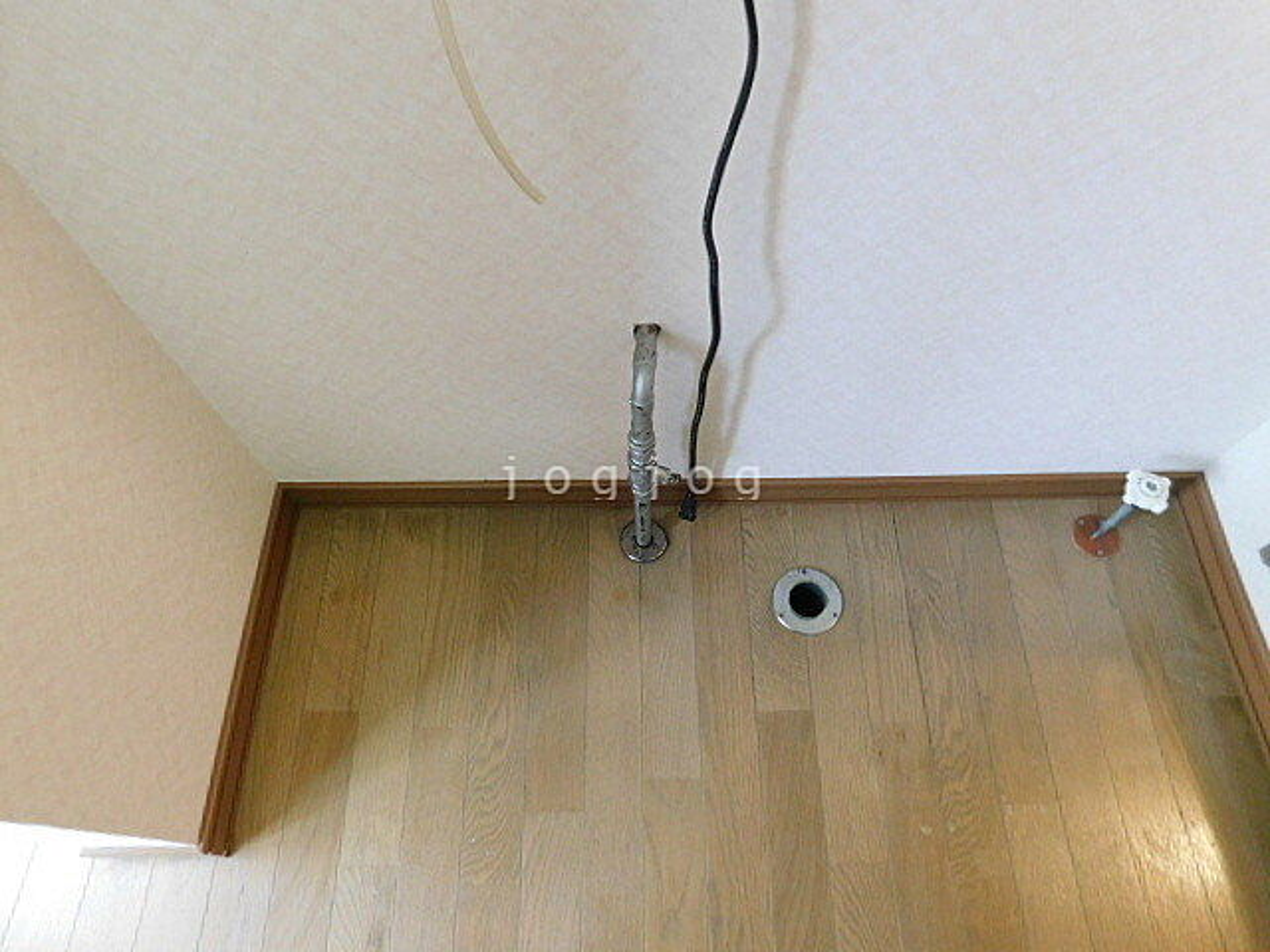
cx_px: 635
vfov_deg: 58.9
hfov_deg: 73.9
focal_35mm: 23
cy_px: 476
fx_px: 844
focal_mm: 4
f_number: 3
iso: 400
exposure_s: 1/15
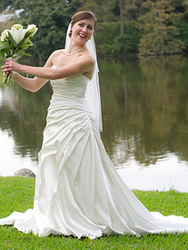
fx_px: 975
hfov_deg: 11.0
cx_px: 82
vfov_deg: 14.6
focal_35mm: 135
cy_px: 105
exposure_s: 1/200
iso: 320
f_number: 4.5
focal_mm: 86
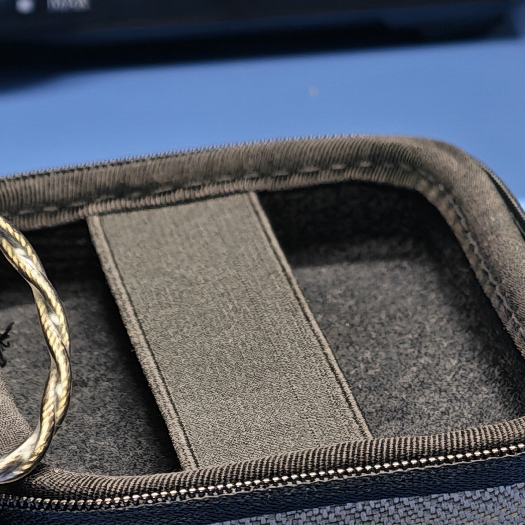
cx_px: -63
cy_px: 214
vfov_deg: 5.0
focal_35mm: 348
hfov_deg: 5.0
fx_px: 5971
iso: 500
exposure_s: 1/19
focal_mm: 22.48
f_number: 2.6
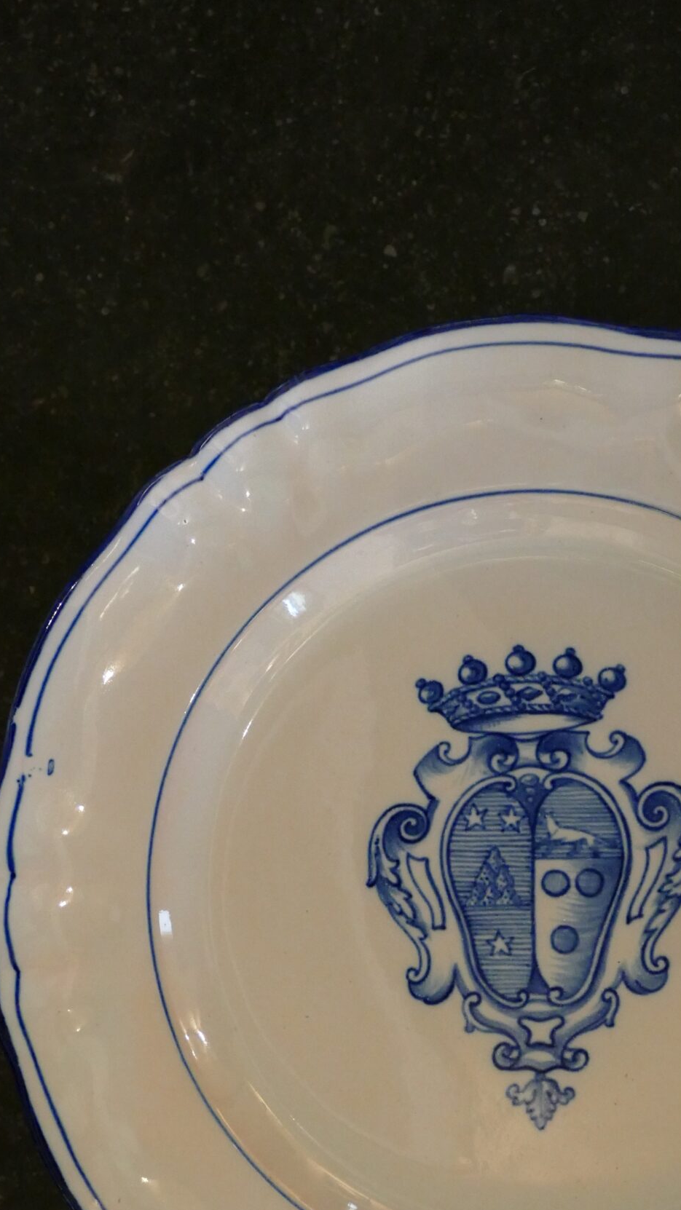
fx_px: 2279
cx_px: 555
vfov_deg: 29.5
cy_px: 825
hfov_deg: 16.9
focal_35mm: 71
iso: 1600
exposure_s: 1/20
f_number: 3.2
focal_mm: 16
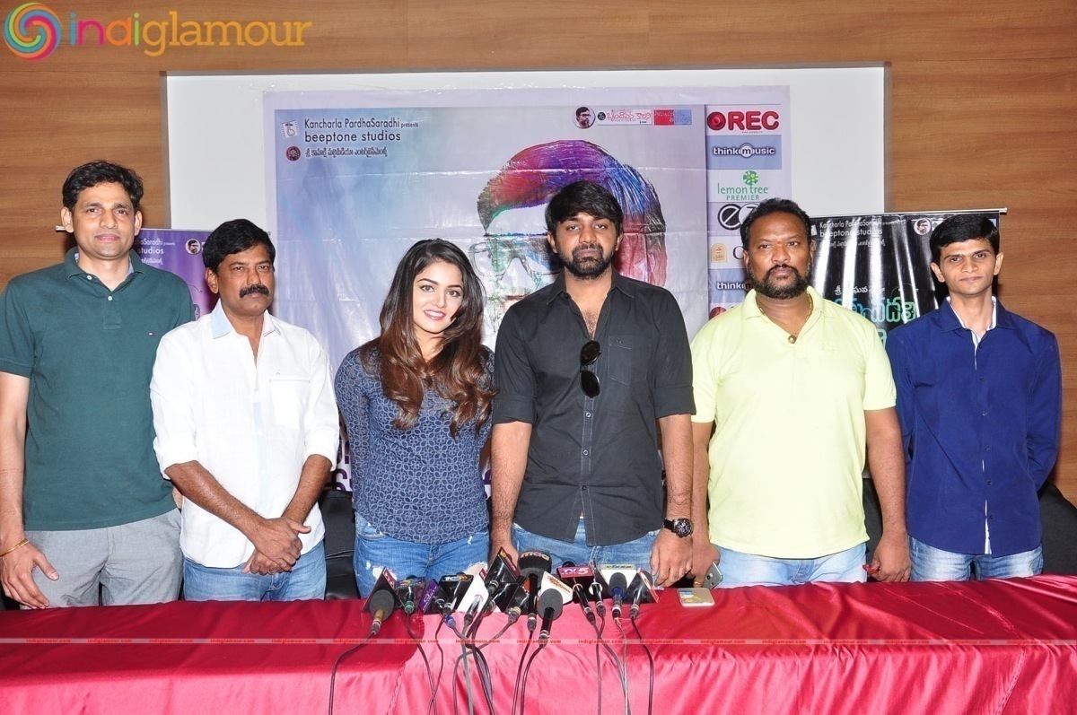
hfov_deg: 53.2
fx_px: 1076
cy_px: 358
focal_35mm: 36
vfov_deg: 36.8
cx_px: 538
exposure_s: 1/125
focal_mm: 24
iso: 500
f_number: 5.6
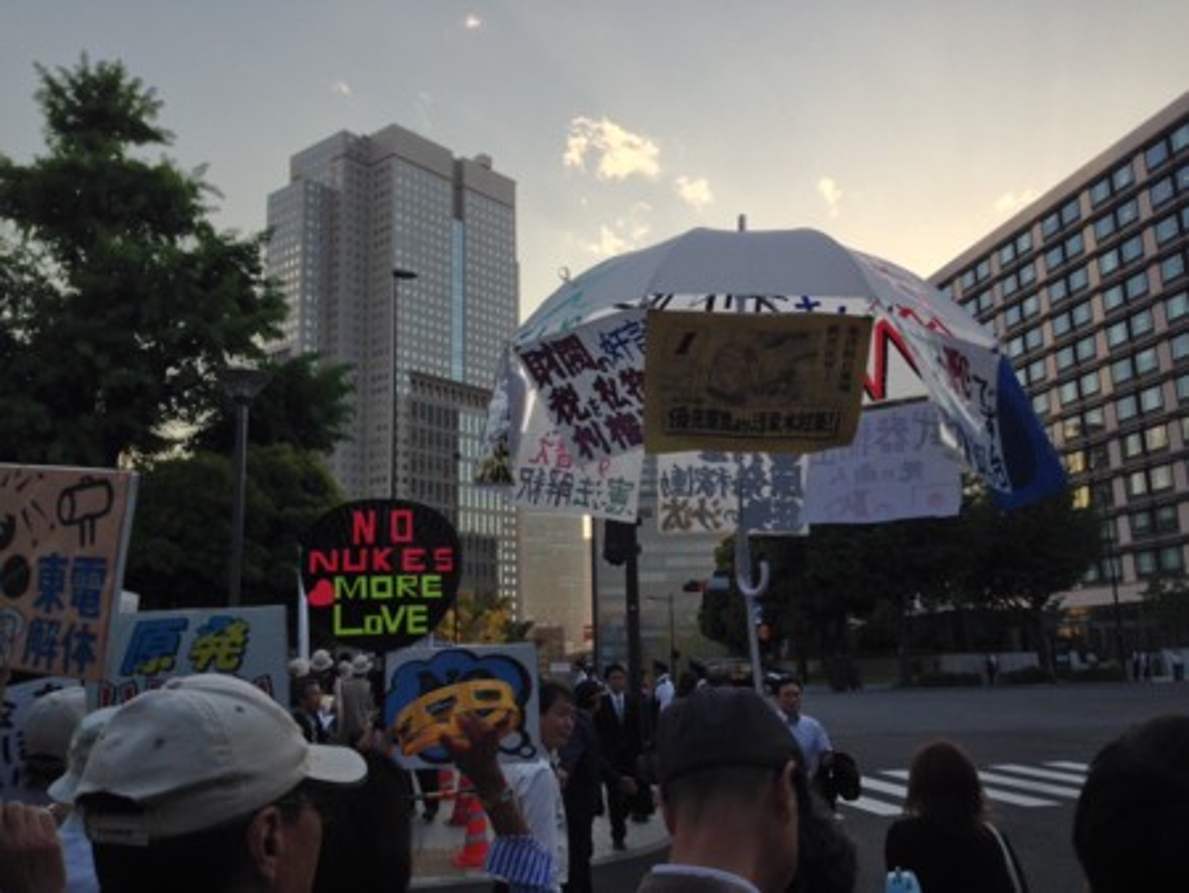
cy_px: 446
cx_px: 594
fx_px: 1134
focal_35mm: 33
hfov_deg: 55.3
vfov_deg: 43.0
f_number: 2.4
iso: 50
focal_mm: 4.12
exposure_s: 1/437
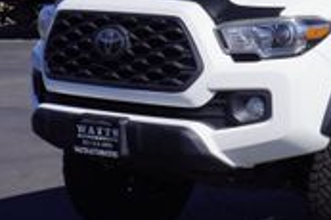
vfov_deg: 10.4
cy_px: 89
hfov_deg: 15.1
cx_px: 379
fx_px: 1212
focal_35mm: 132
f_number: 11
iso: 100
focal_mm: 38
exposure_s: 1/250
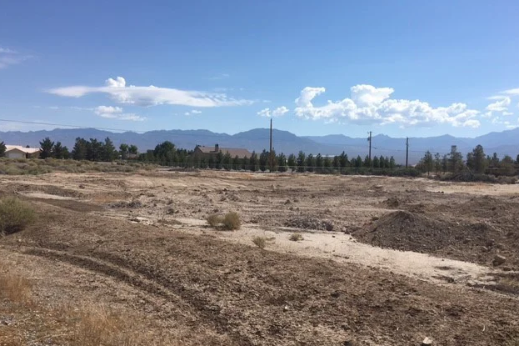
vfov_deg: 42.2
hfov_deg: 60.3
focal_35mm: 31
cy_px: 193
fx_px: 447
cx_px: 262
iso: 25
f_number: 2.2
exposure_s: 1/2404
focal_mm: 4.15
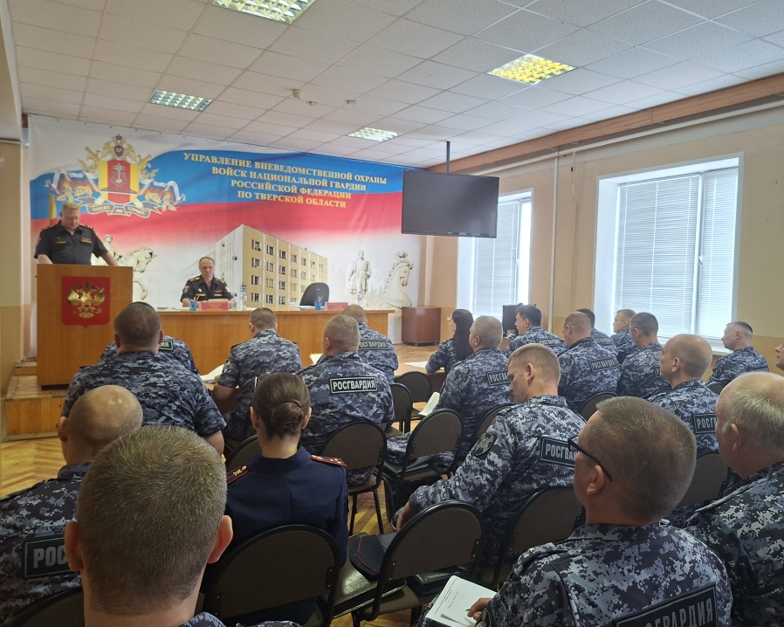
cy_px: 306
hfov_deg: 68.1
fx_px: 580
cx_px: 405
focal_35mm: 25
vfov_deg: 56.8
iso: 320
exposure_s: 1/100
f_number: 1.8
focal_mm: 5.54
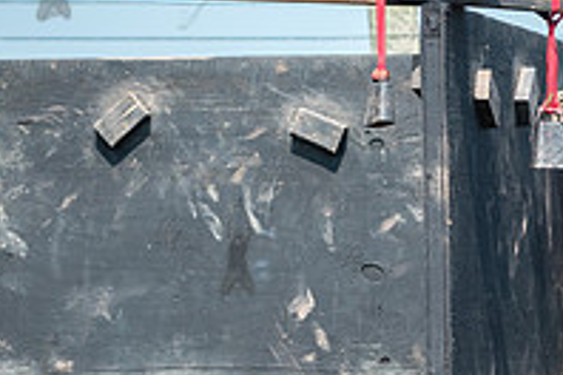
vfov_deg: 3.9
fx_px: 5520
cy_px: 404
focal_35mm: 353
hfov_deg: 5.8
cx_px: 612
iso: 500
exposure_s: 1/1250
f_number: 5.6
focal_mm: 100
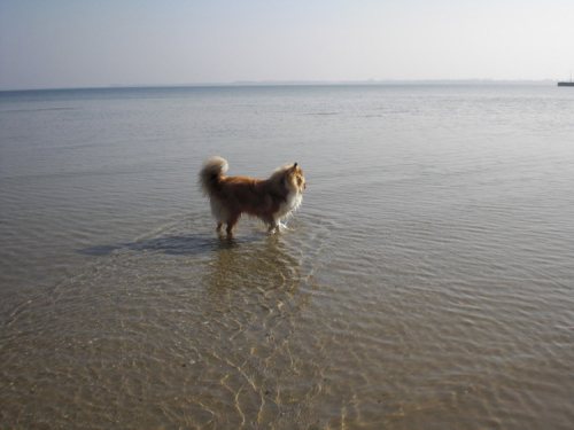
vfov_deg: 37.7
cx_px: 287
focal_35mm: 38
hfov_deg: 49.0
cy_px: 215
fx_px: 630
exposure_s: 1/500
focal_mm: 6.3
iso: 64
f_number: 5.6
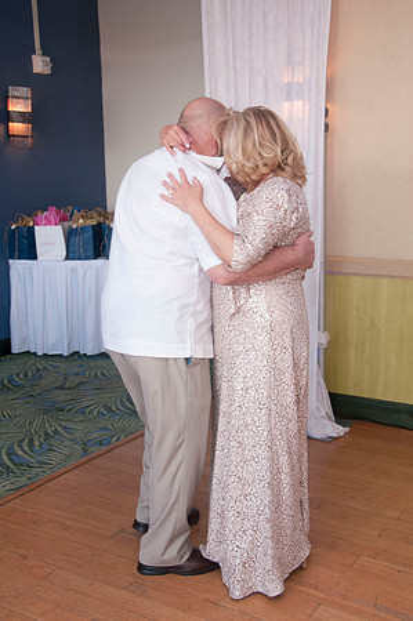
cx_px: 206
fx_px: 750
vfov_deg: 45.0
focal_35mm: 44
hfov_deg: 30.8
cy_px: 310
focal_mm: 29
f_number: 5.6
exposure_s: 1/60
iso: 400
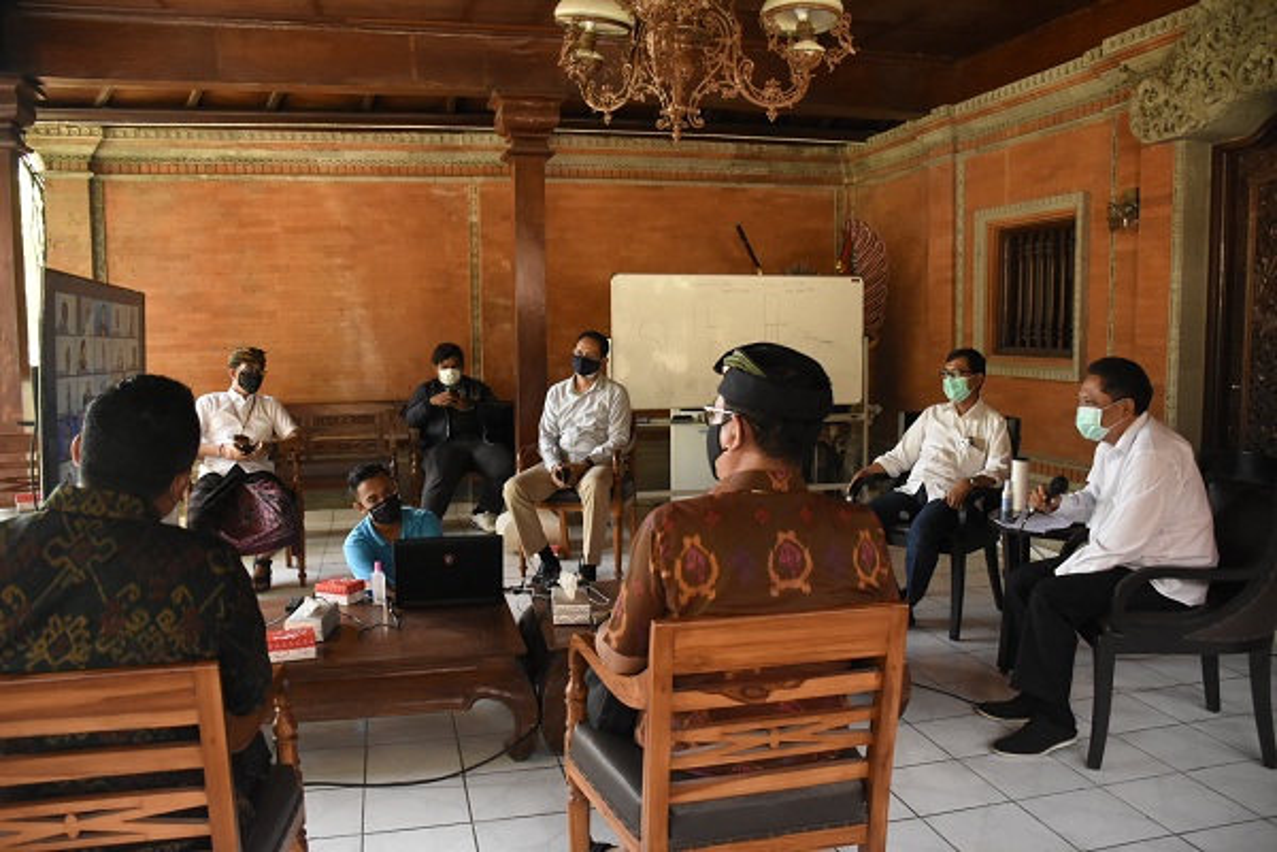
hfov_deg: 67.4
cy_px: 426
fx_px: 958
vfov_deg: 47.9
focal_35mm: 27
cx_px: 638
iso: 2500
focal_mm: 18
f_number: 3.5
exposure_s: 1/320
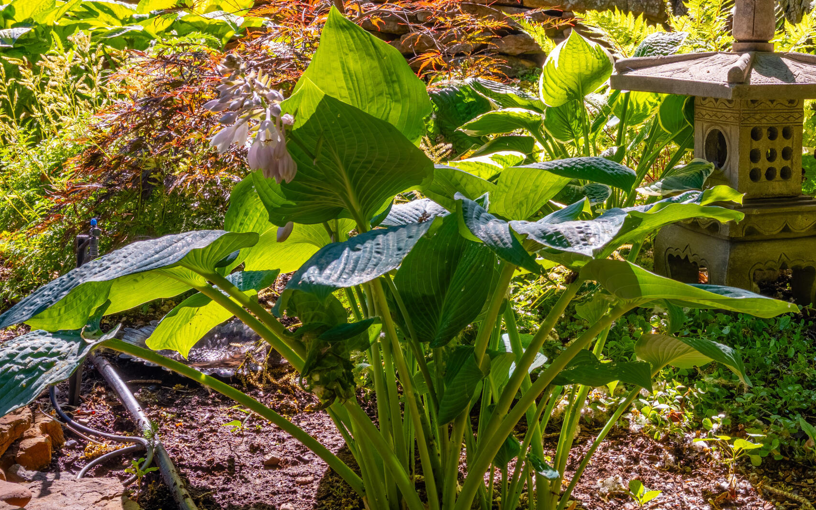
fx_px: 1401
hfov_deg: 31.4
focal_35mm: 63
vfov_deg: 20.4
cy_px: 91
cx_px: 688
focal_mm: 35
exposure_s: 1/640
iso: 200
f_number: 11
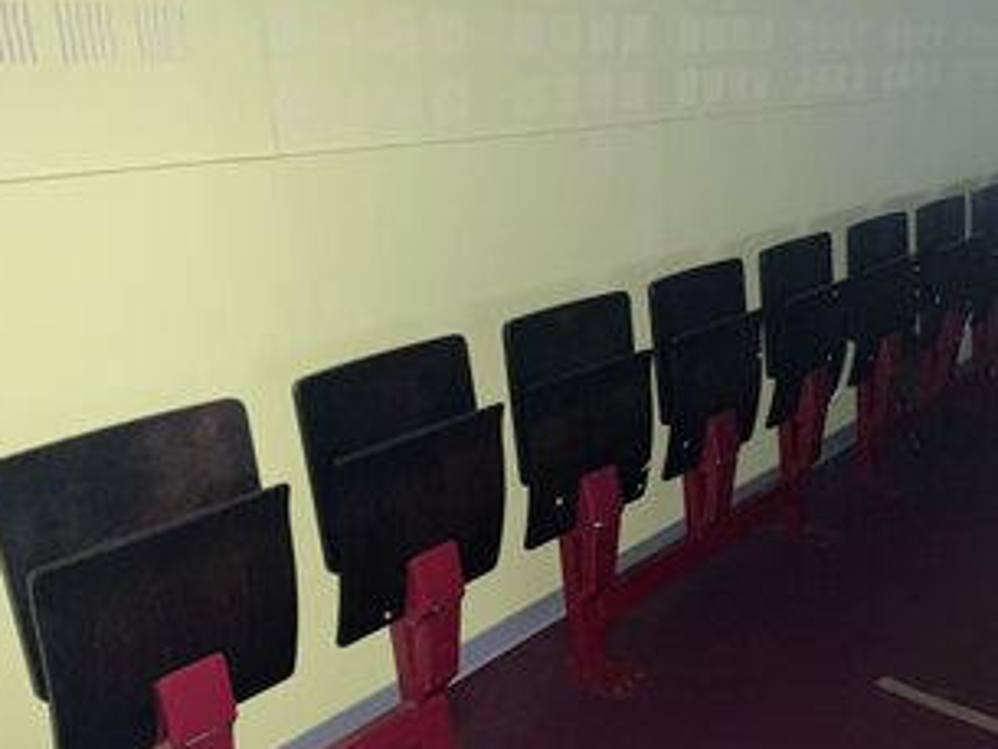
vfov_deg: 37.6
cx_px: 579
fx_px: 1096
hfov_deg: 48.8
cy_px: 458
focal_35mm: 38
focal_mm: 3
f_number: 1.8
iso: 160
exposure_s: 1/16
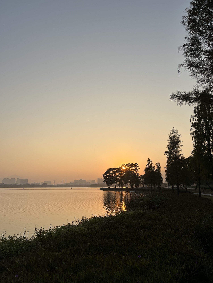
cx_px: 106
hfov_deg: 53.1
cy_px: 142
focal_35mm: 26
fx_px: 213
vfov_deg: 67.3
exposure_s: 1/3521
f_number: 1.6
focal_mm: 5.1
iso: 50
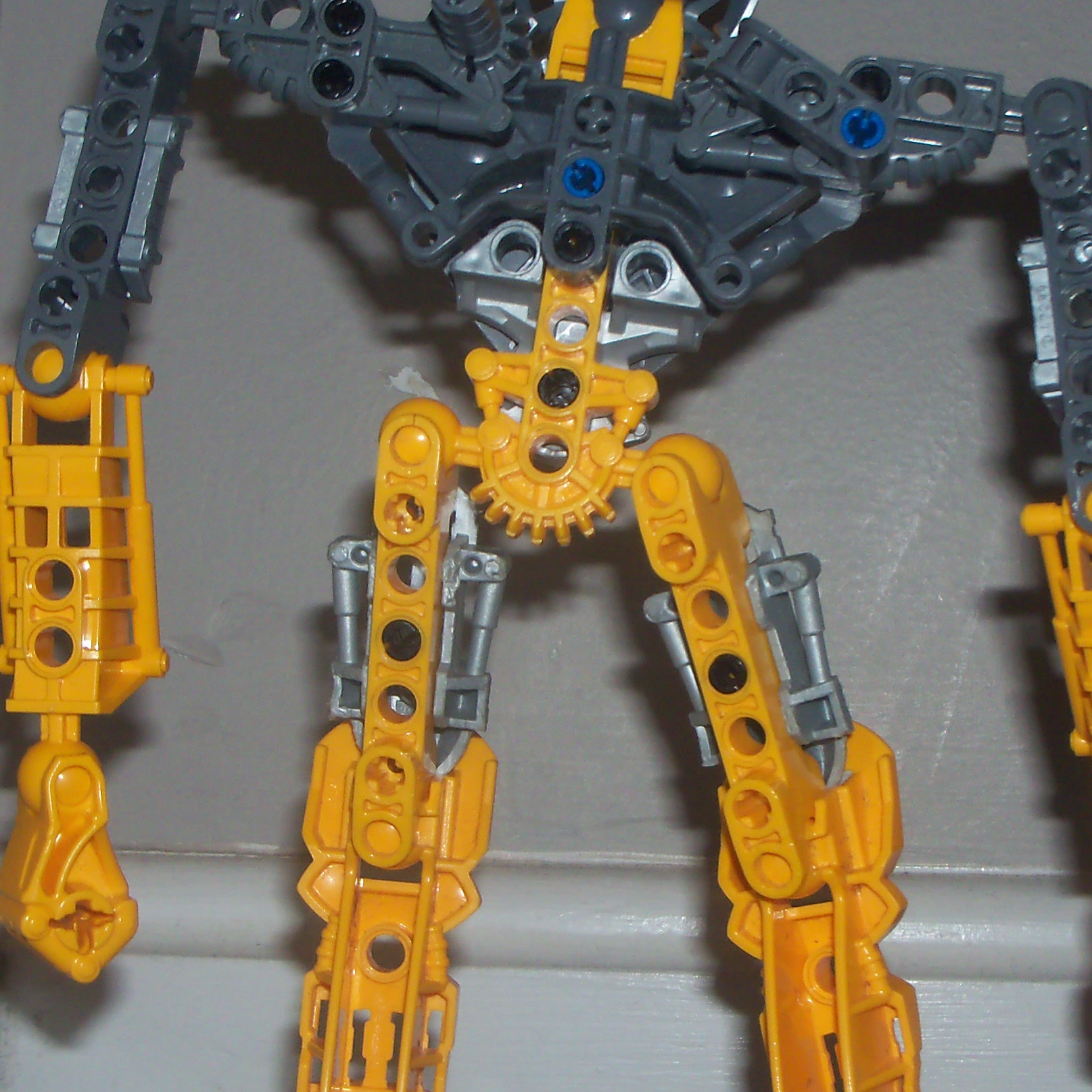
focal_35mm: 76
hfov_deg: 22.7
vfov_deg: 22.7
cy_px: 661
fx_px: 2712
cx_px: 626
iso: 64
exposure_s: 1/30
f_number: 3
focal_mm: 6.3
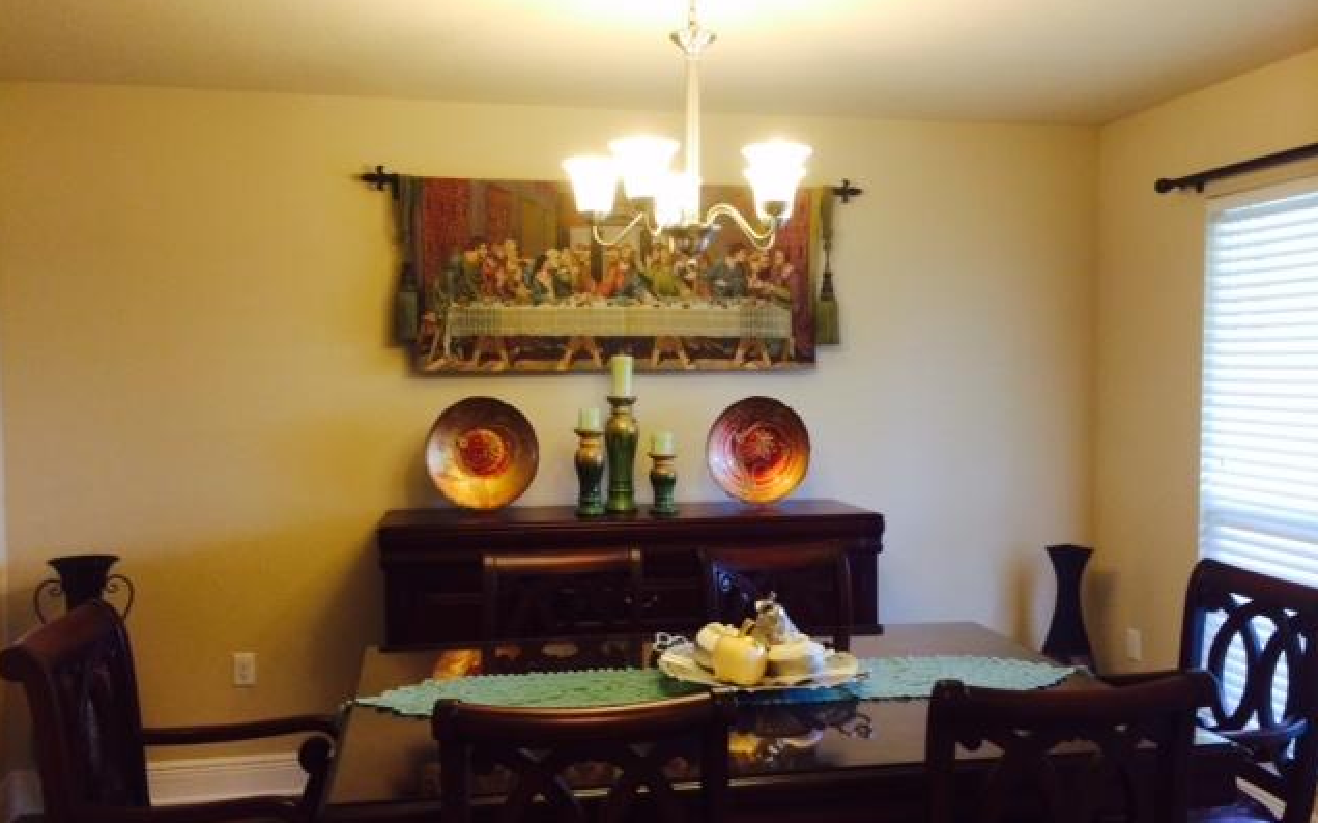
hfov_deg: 59.7
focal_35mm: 32
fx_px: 1149
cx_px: 657
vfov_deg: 39.4
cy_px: 442
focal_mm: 4.12
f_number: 2.2
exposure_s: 1/30
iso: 125
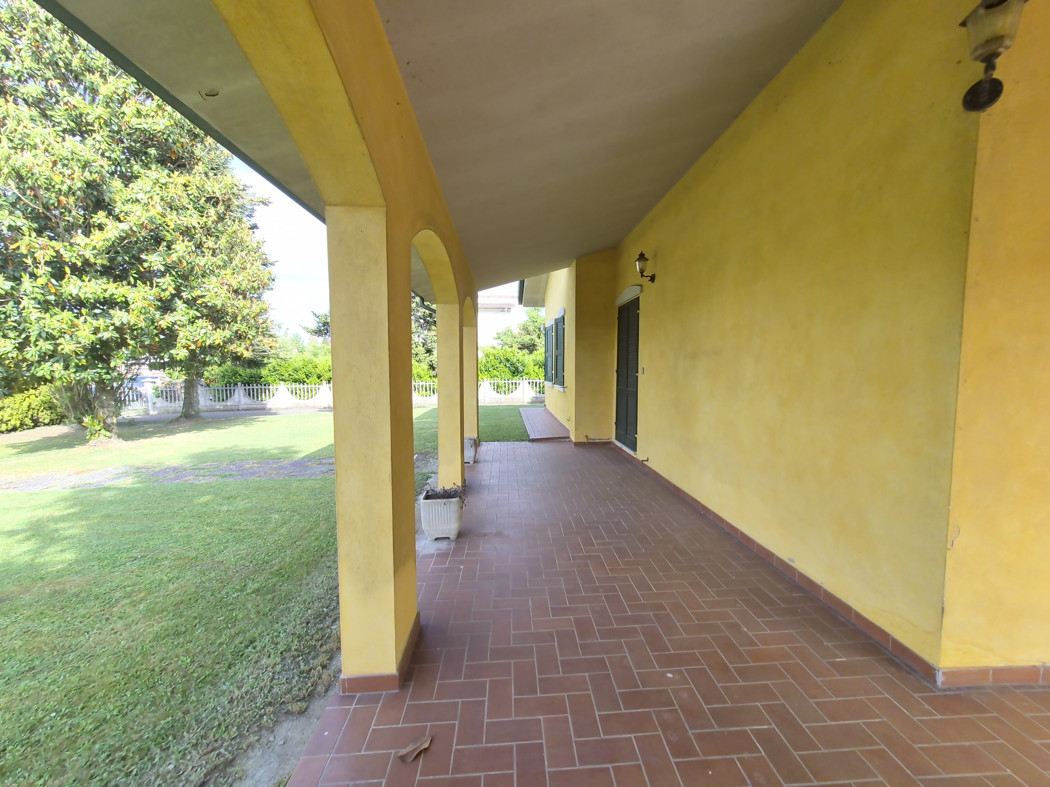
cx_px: 525
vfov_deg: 89.9
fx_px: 394
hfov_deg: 106.2
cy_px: 394
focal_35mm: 13
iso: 50
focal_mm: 2.2
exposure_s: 1/546
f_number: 2.2
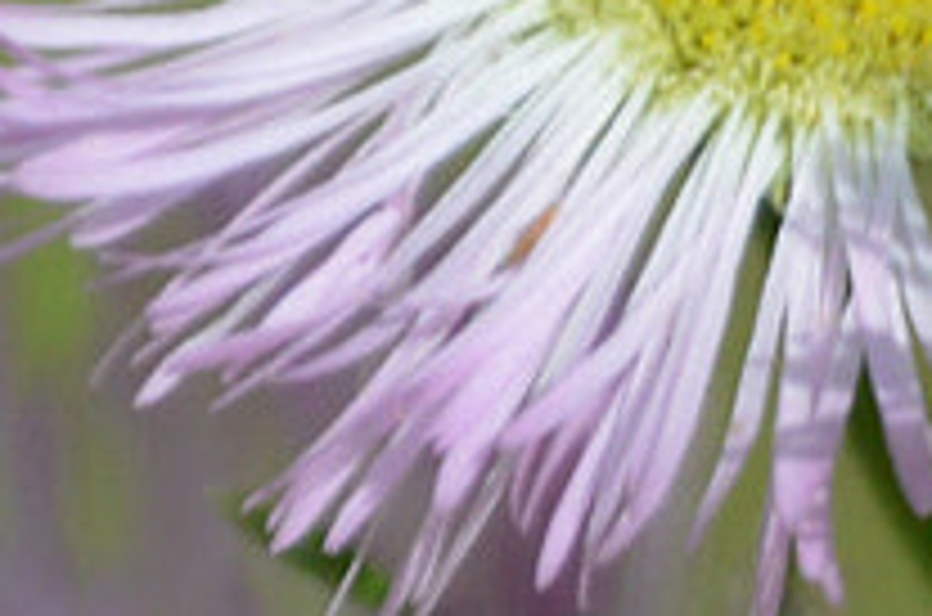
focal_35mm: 2322
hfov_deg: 0.9
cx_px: 1535
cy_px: 504
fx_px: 59976
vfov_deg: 0.6
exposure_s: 1/640
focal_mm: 200
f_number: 5.6
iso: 400
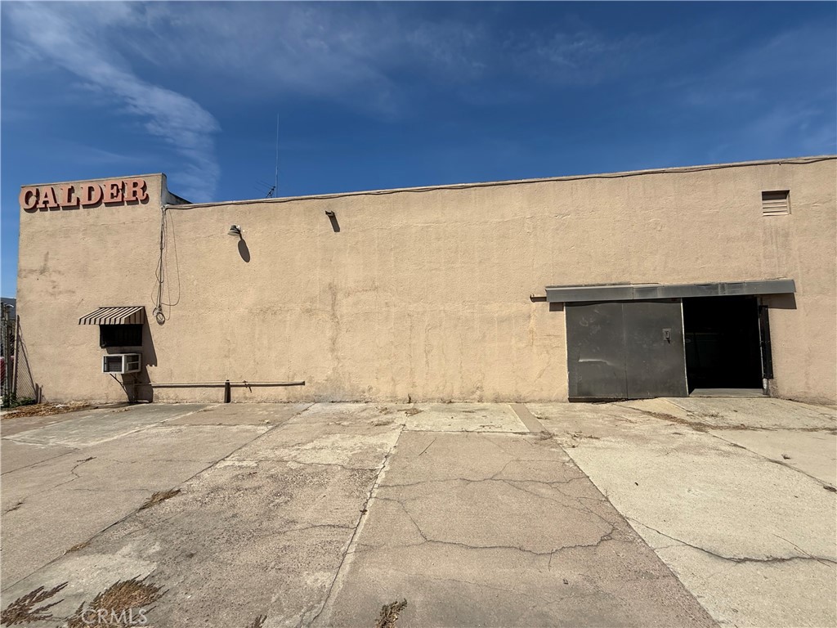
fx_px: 339
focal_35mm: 14
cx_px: 418
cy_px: 314
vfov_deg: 85.7
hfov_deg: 102.1
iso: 50
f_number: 2.2
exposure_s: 1/4149
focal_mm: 2.22
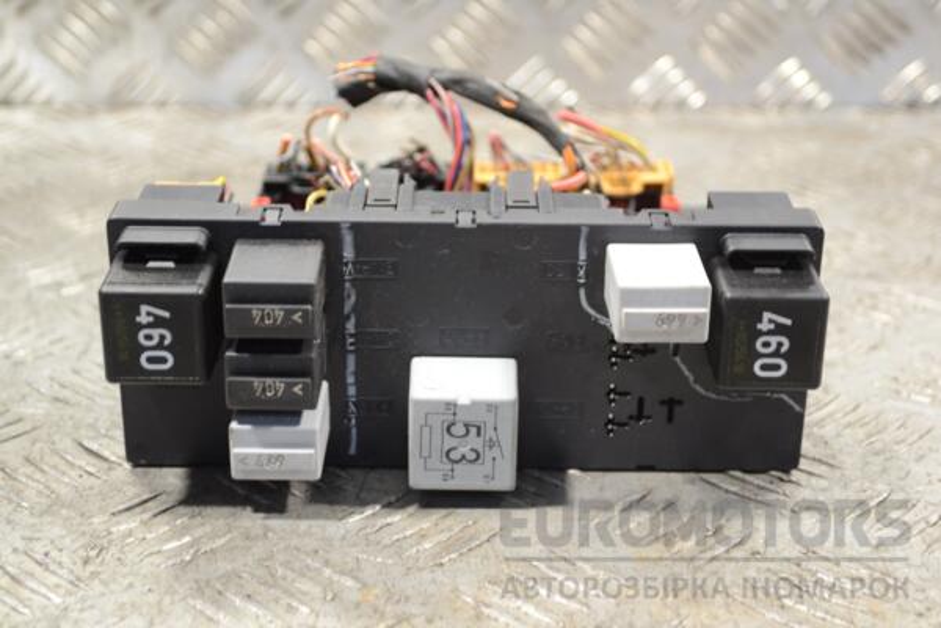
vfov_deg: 21.6
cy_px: 314
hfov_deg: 31.9
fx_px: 1647
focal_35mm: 63
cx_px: 470
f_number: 5.3
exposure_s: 1/30
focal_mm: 42
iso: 450
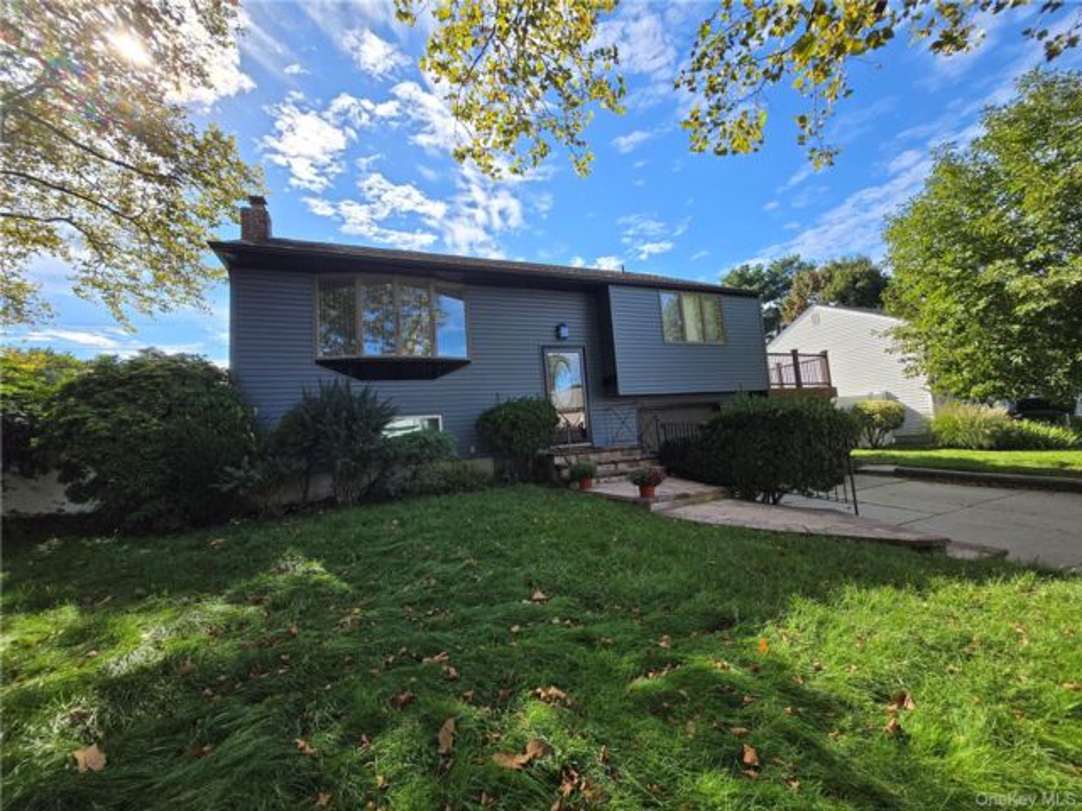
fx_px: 406
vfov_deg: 89.9
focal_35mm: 13
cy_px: 406
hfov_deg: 106.2
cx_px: 541
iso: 25
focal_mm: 1.7
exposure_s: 1/671
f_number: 2.2
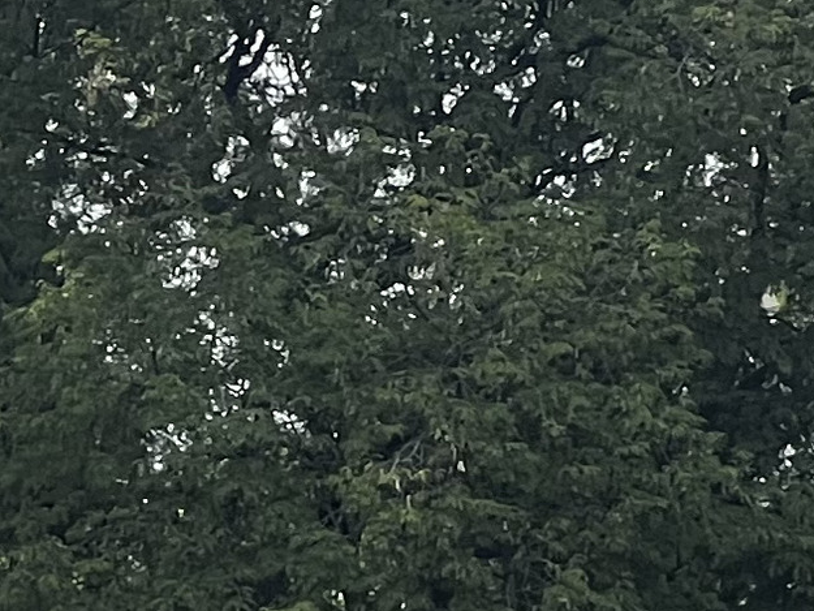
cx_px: -481
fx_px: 11595
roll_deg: -0.9
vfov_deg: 3.0
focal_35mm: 493
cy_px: 1467
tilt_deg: +6.5
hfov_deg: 4.0
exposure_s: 1/338
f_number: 2.8
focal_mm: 9
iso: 32
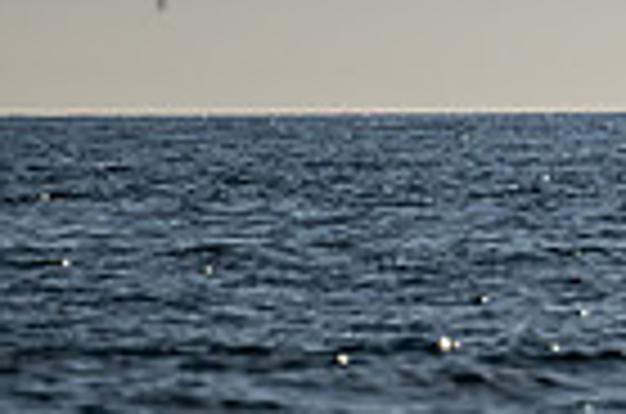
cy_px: -581
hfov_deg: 1.2
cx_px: 1446
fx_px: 29893
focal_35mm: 1723
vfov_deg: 0.8
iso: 400
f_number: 5.3
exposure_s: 1/8000
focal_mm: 310
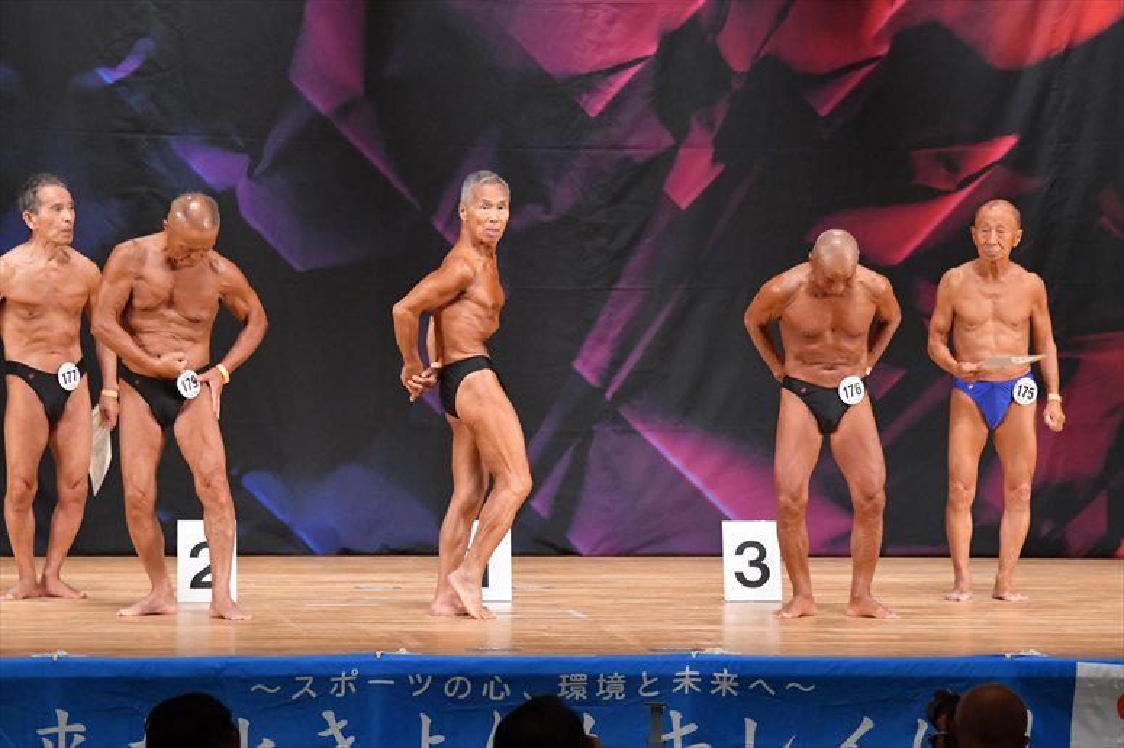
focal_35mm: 202
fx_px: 6304
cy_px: 374
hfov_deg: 10.2
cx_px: 562
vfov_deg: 6.8
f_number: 5.6
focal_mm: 135
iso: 5600
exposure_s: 1/400
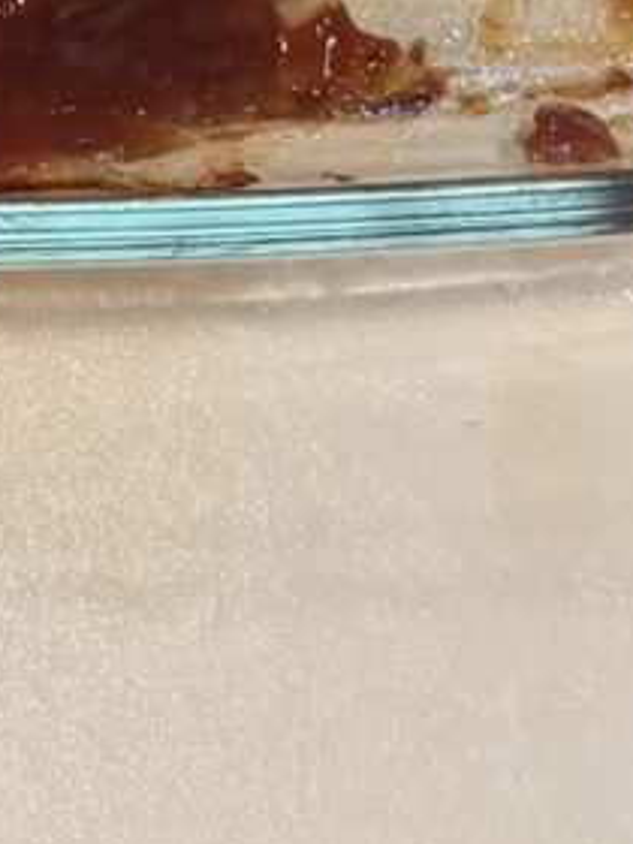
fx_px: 2511
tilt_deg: -69.6
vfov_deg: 16.1
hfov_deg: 13.6
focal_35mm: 103
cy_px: -681
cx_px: -280
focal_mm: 6.76
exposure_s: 1/120
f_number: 1.78
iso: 100
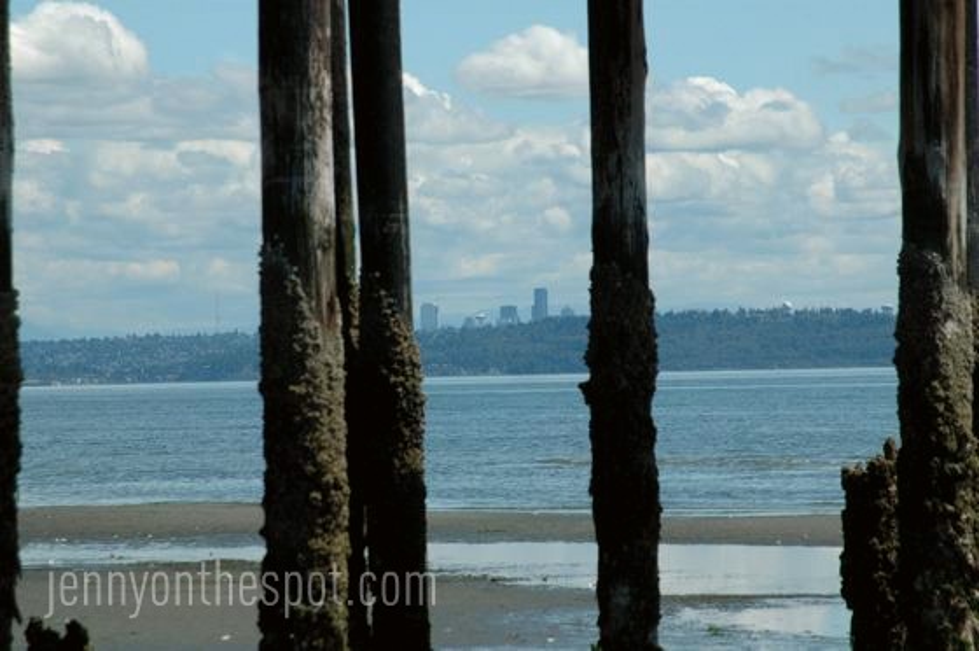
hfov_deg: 9.2
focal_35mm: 225
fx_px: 6112
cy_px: 326
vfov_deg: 6.1
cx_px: 490
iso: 800
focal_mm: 150
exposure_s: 1/2500
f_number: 8
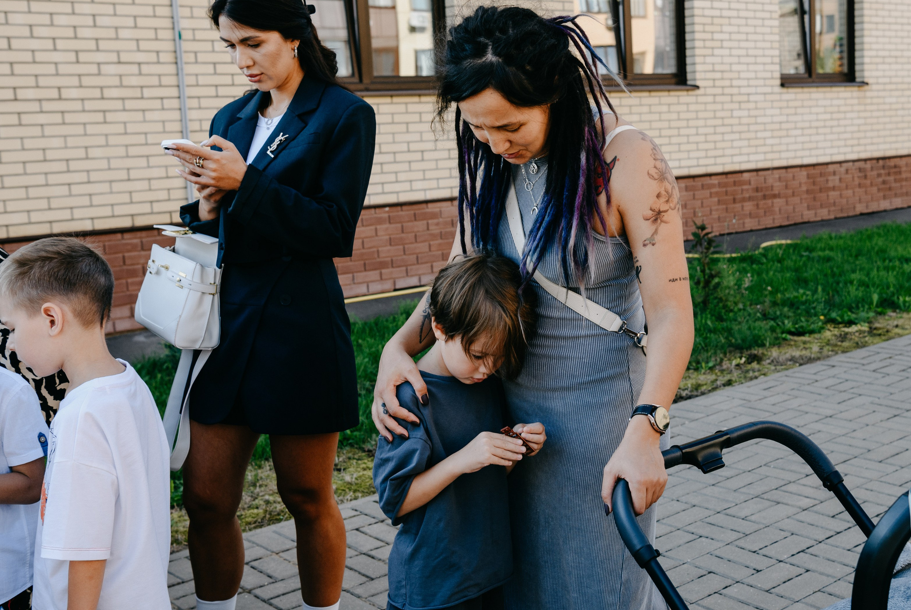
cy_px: 279
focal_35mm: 47
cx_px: 550
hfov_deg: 41.7
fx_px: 1191
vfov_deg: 28.7
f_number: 5
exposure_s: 1/400
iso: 160
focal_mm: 34
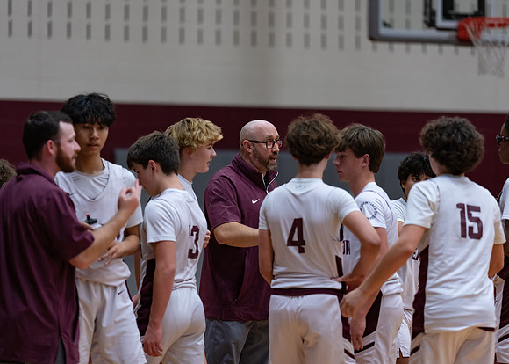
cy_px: 182
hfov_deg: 13.7
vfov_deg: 9.8
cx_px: 254
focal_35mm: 147
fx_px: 2126
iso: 1250
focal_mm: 135
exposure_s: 1/1000
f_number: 1.8
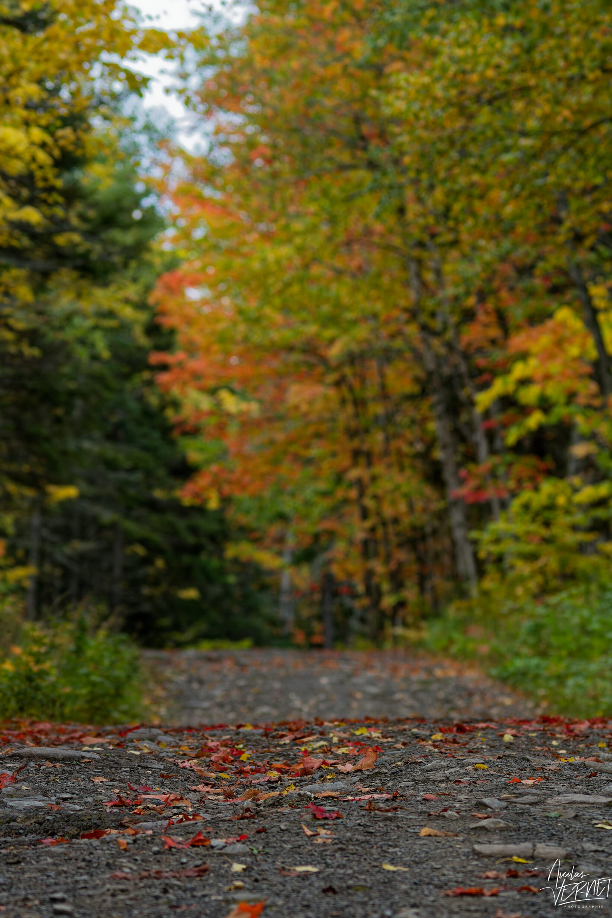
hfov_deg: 5.9
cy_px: 443
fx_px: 5967
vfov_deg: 8.8
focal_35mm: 234
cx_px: 315
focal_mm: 150
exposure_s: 1/640
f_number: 6.3
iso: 800
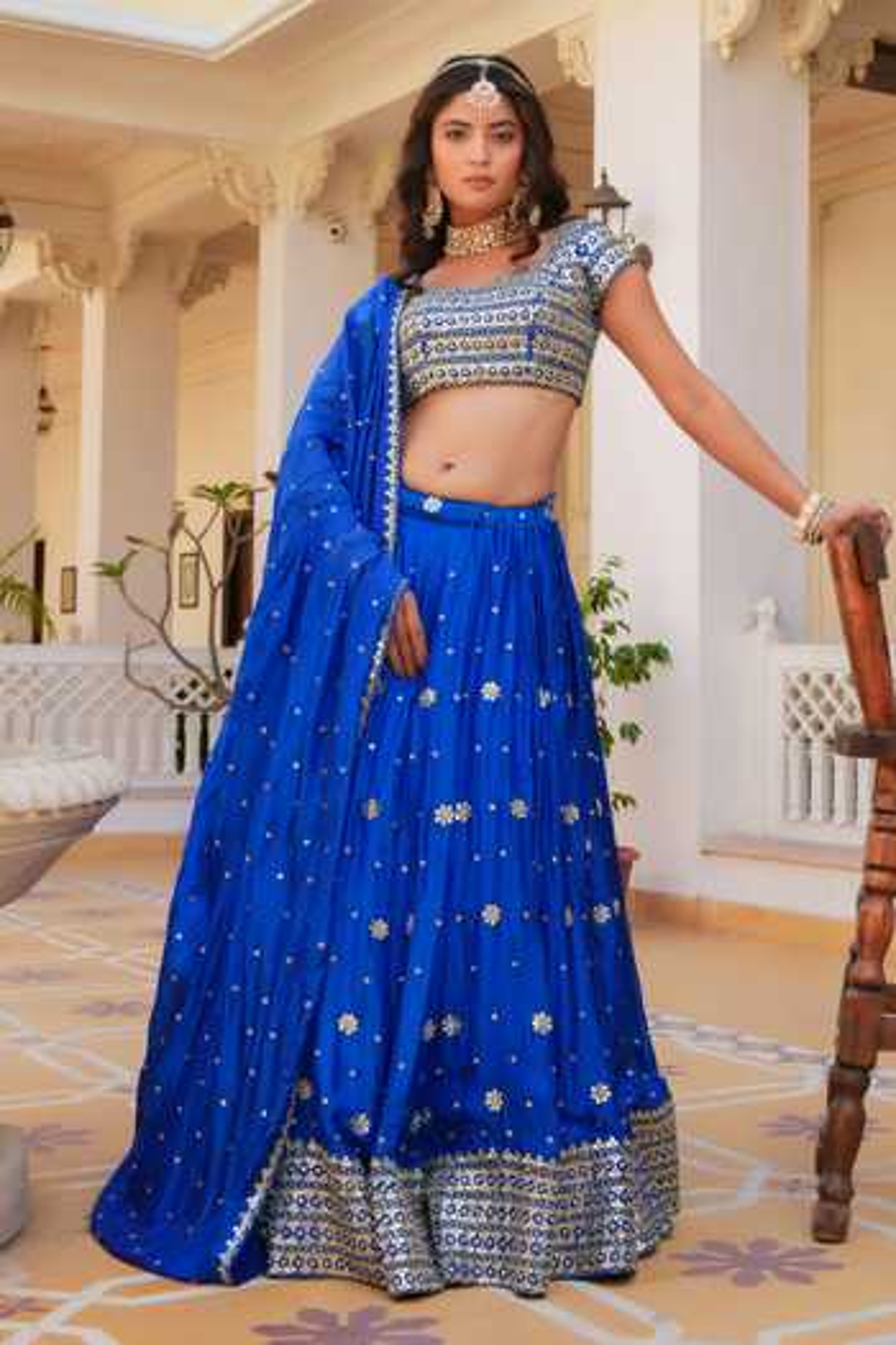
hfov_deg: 43.6
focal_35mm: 30
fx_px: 1120
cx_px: 448
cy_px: 672
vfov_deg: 61.9
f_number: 6.3
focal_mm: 30
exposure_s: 1/160
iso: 100
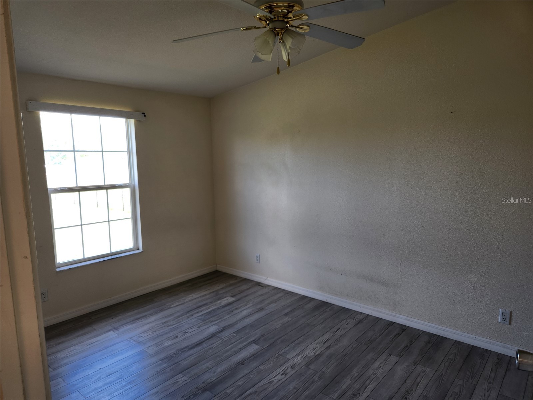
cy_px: 200
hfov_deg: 73.9
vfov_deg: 58.9
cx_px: 266
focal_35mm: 23
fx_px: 354
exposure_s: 1/120
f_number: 1.8
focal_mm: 5.4
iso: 80
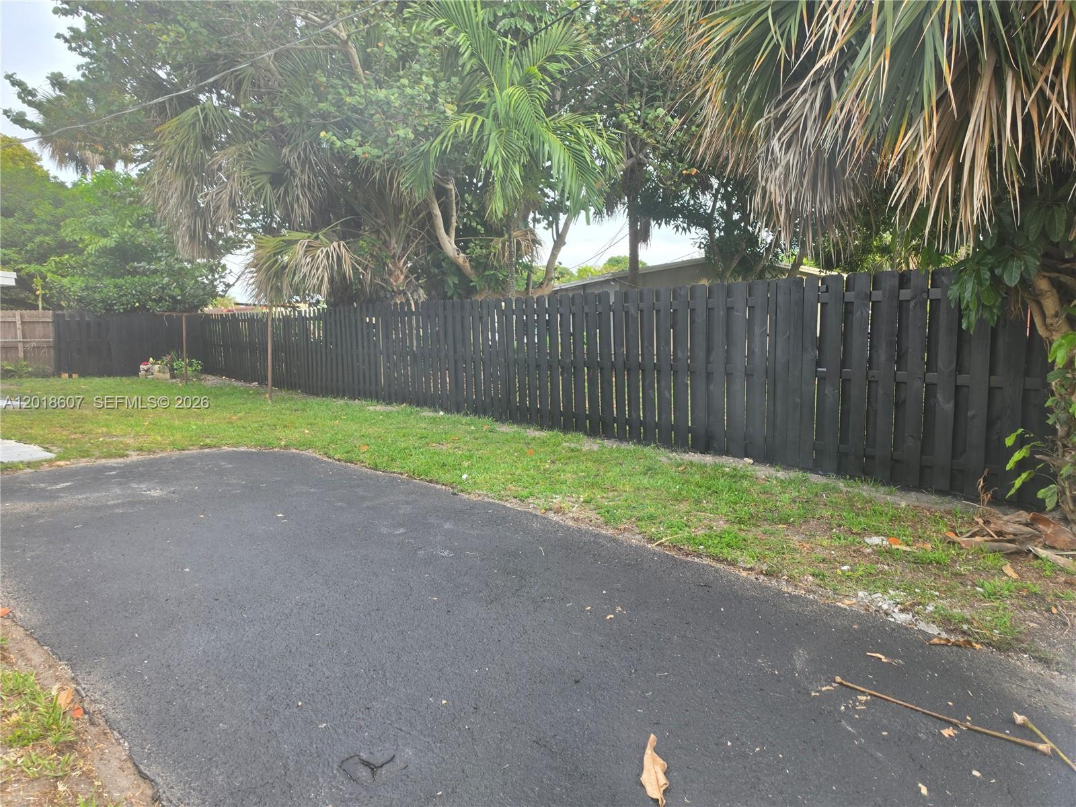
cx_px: 538
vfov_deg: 58.9
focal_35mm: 23
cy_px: 404
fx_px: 715
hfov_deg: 73.9
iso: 40
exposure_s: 1/180
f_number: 1.4
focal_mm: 6.5
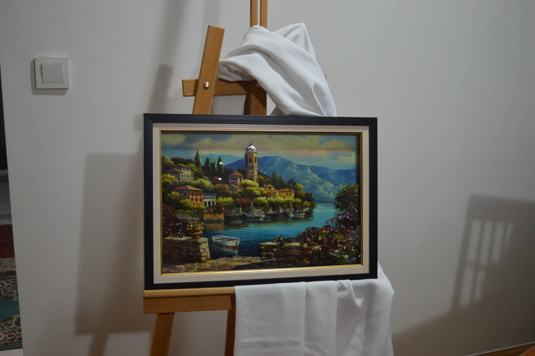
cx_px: 268
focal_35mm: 44
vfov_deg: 30.8
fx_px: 646
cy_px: 178
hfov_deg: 45.0
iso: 1000
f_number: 4.2
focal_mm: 29
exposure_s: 1/15
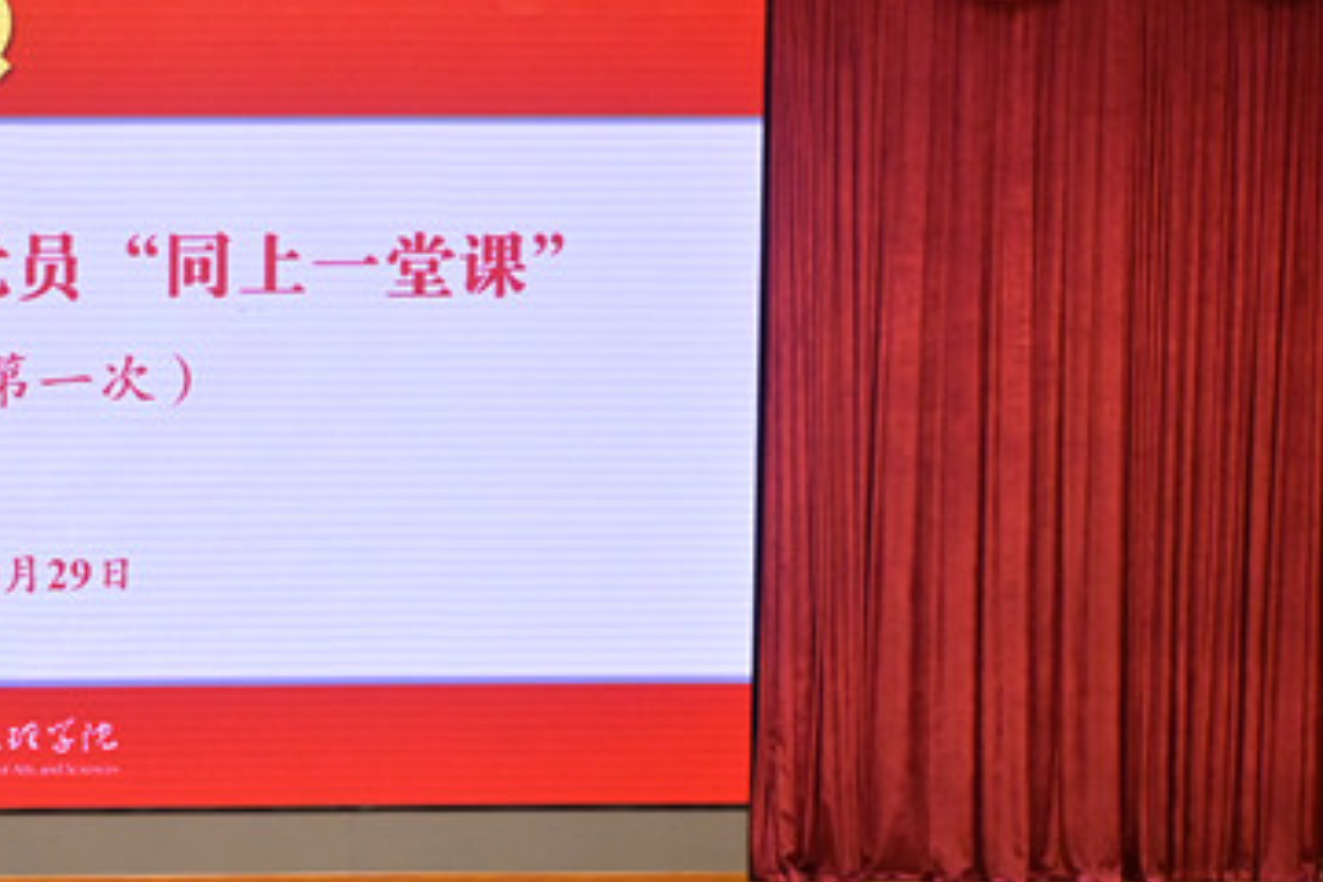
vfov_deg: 13.4
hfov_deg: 19.5
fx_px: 3736
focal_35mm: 102
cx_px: -22
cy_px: 582
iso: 2000
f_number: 4.8
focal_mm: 30.5
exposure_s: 1/250
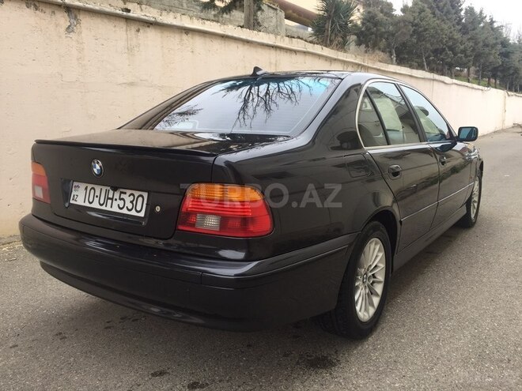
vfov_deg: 48.2
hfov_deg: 61.7
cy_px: 196
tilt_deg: -11.4
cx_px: 261
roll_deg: +0.8
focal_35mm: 29
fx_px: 437
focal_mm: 4.15
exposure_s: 1/227
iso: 32
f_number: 2.2
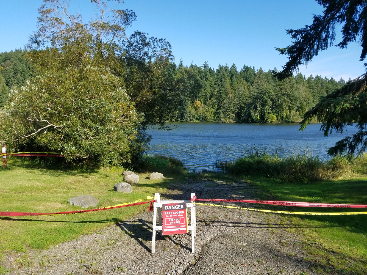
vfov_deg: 53.1
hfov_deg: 67.3
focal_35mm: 26
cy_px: 138
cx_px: 184
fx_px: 276
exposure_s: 1/1652
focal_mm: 4.2
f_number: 1.7
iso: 50
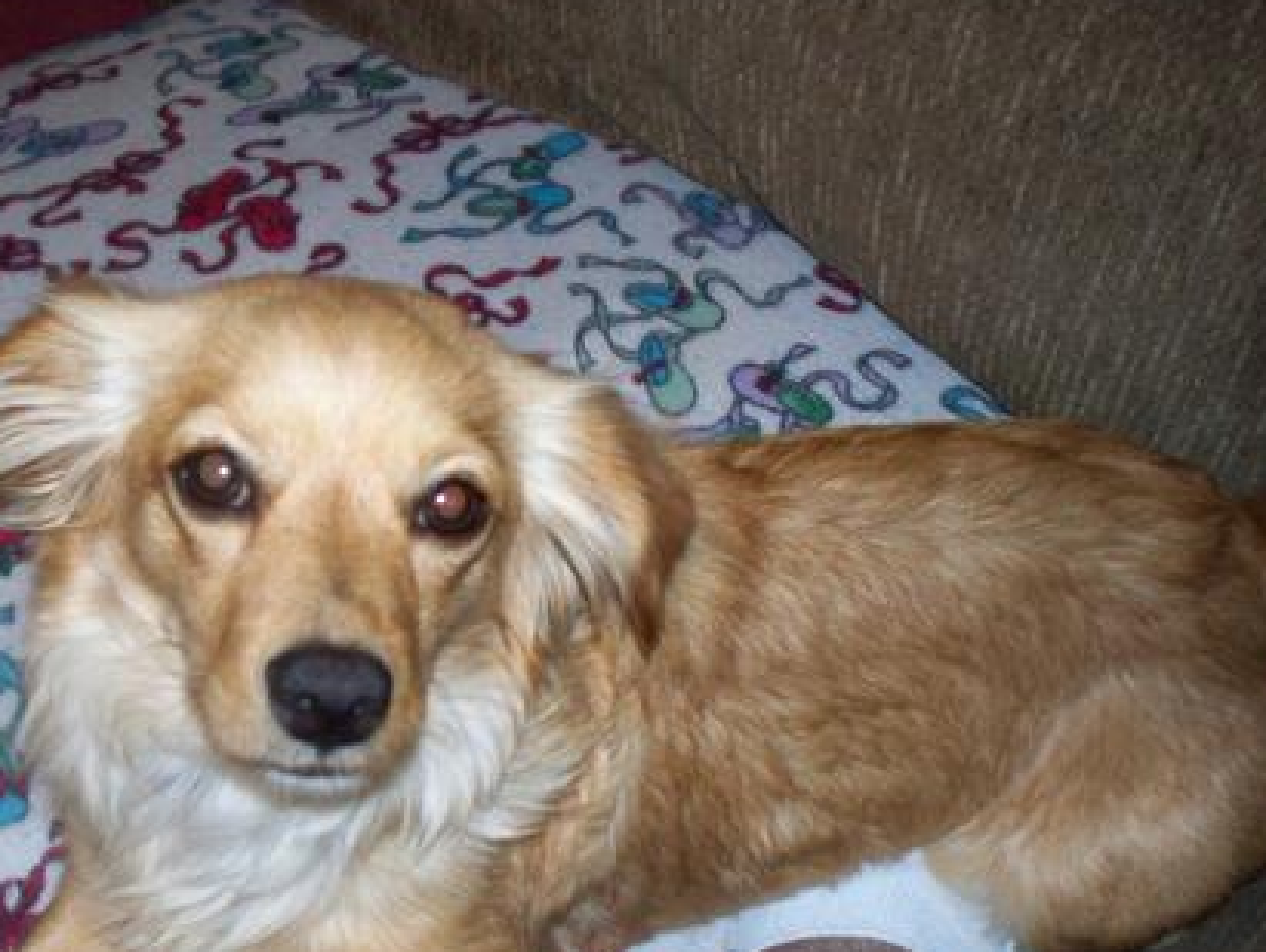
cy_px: 699
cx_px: 320
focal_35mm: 56
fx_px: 2050
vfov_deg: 25.9
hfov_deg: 33.6
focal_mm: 7.54
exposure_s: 1/30
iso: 200
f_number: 2.8
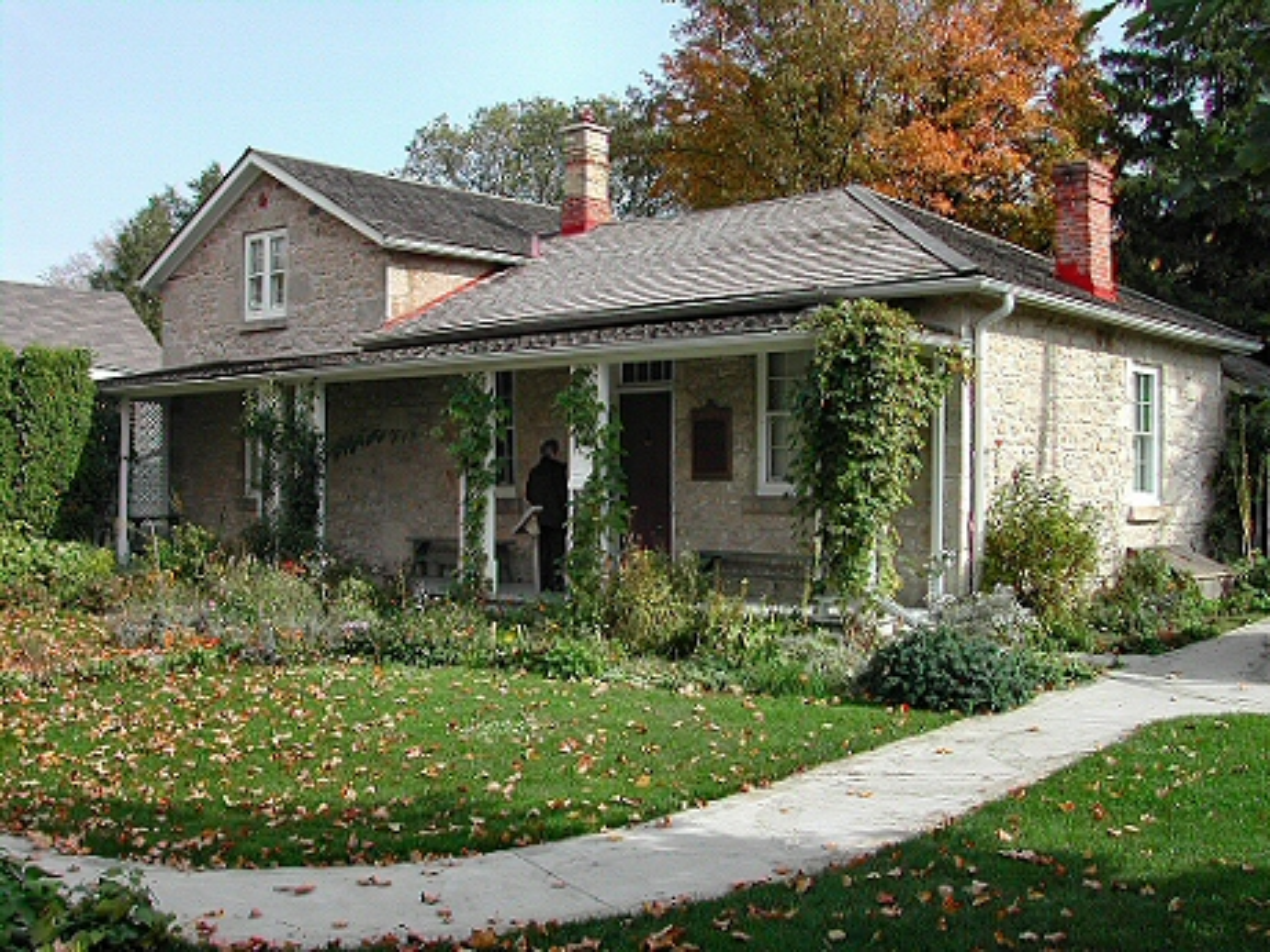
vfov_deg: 37.7
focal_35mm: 38
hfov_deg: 49.0
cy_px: 476
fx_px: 1395
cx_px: 635
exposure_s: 1/121
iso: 100
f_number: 7.6
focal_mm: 8
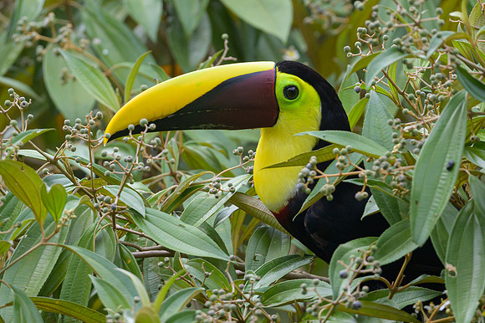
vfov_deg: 1.2
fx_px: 14970
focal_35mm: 1112
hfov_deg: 1.9
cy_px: 126
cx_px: 236
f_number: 5.6
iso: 560
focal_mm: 500
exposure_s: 1/1000
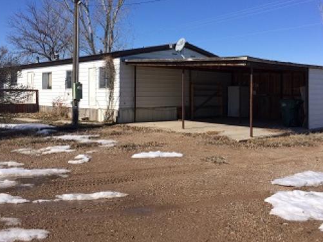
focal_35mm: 37
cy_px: 92
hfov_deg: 50.1
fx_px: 345
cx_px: 155
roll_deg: +0.3
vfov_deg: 38.4
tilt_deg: -0.9
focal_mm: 4.15
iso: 32
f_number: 2.2
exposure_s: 1/3731
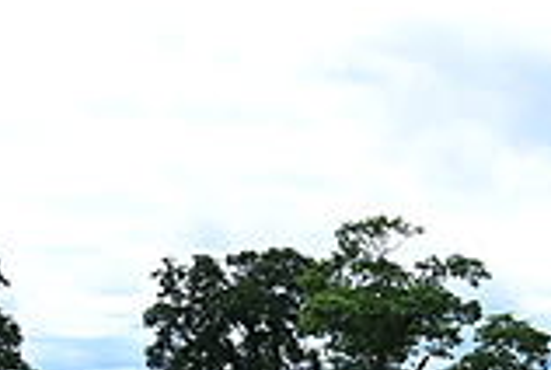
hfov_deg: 18.4
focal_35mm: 88
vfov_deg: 14.7
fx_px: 1349
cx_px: 973
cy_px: 515
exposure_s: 1/1250
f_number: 9
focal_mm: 24
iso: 1250
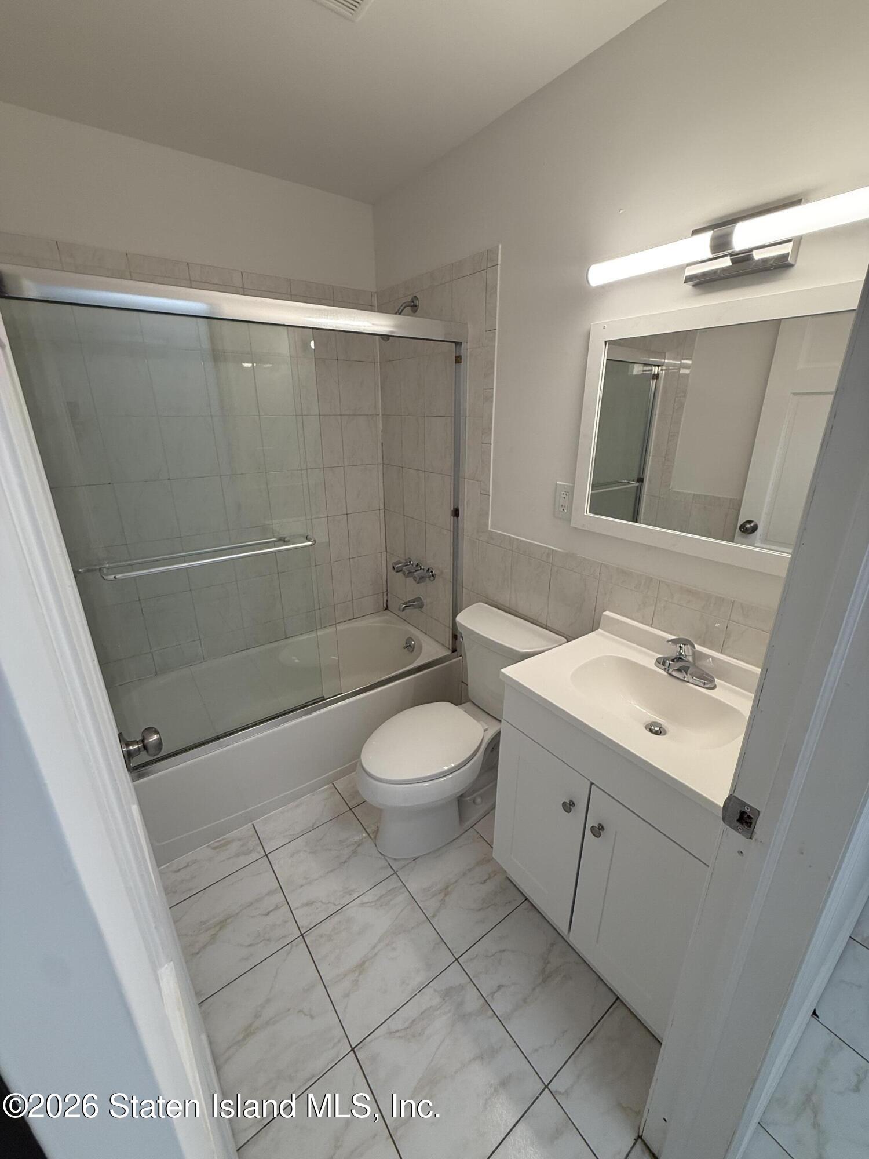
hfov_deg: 85.7
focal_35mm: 14
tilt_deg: -19.8
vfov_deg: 102.1
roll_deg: +0.3
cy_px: 580
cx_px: 434
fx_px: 469
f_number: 2.2
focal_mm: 2.22
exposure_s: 1/120
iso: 125
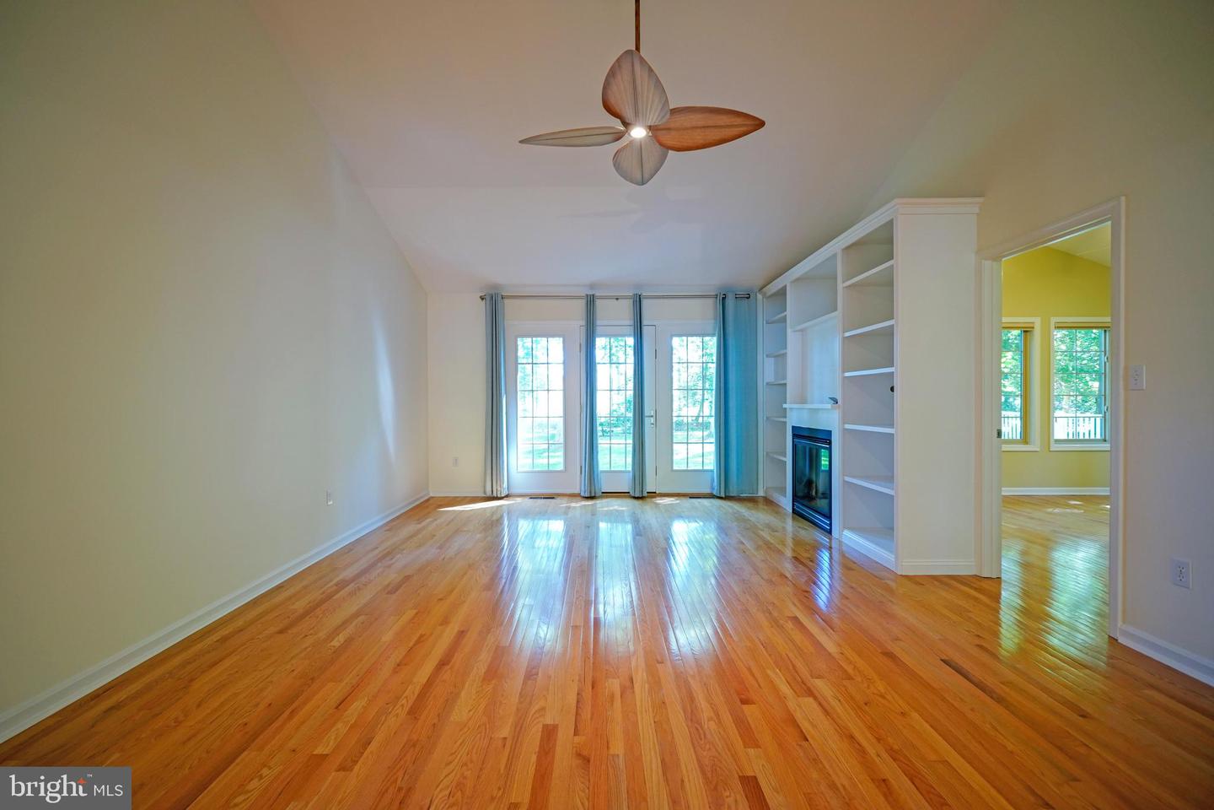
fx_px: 506
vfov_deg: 77.3
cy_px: 405
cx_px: 607
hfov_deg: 100.4
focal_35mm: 15
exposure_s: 1/30
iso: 500
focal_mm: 10
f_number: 2.8
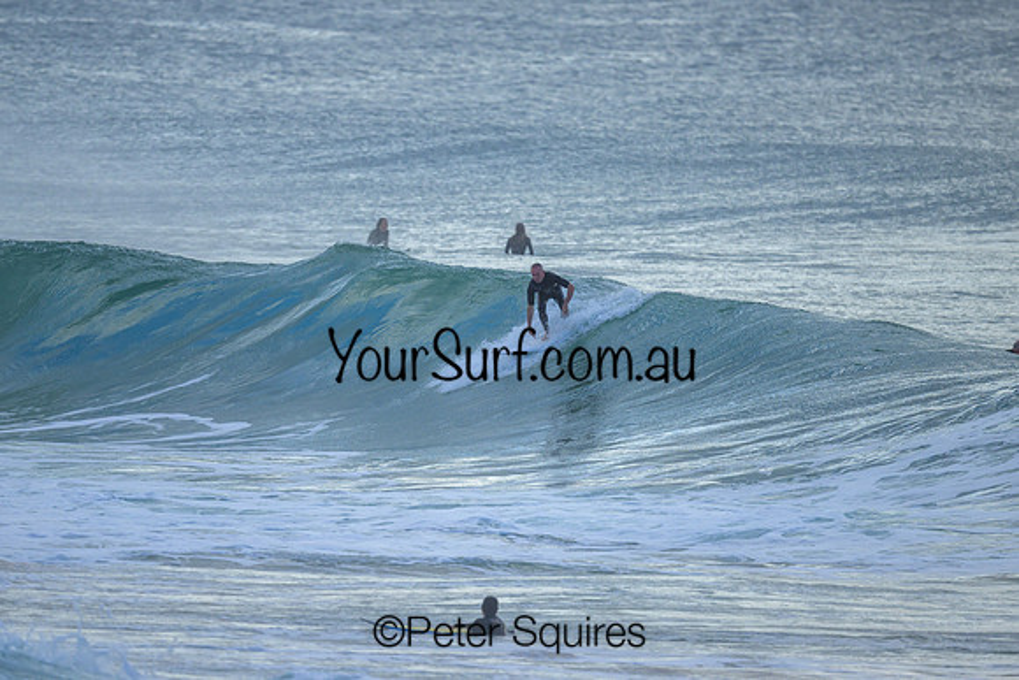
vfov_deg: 1.7
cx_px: 510
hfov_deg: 2.6
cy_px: 340
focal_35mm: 800
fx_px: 22649
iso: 560
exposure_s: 1/2500
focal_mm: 800
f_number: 6.3
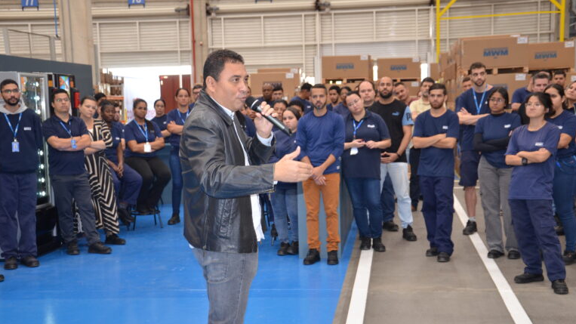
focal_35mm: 60
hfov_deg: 34.9
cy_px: 173
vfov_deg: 20.0
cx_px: 288
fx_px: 916
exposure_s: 1/60
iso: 720
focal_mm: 38
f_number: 4.5
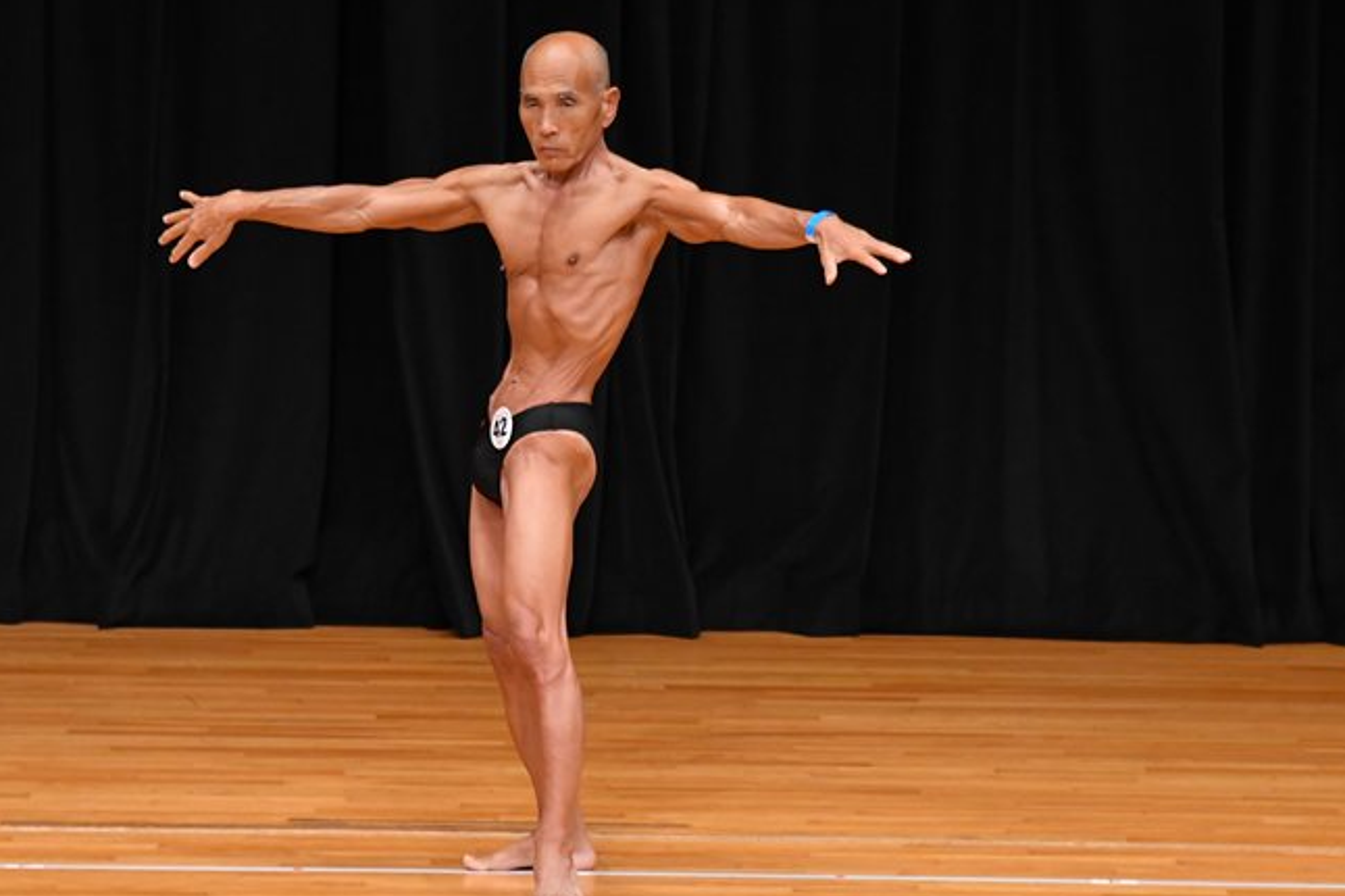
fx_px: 12770
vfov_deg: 4.0
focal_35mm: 342
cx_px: 601
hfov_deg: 6.0
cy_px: 479
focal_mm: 190
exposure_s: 1/400
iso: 3200
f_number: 5.6
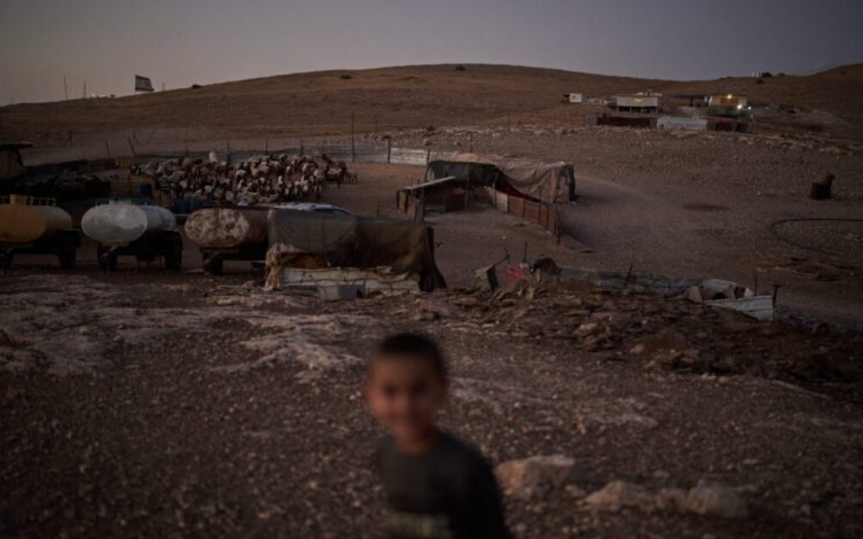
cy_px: 287
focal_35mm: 52
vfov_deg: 24.8
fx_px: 1223
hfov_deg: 38.9
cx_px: 433
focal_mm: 50
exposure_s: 1/640
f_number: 1.4
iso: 1600
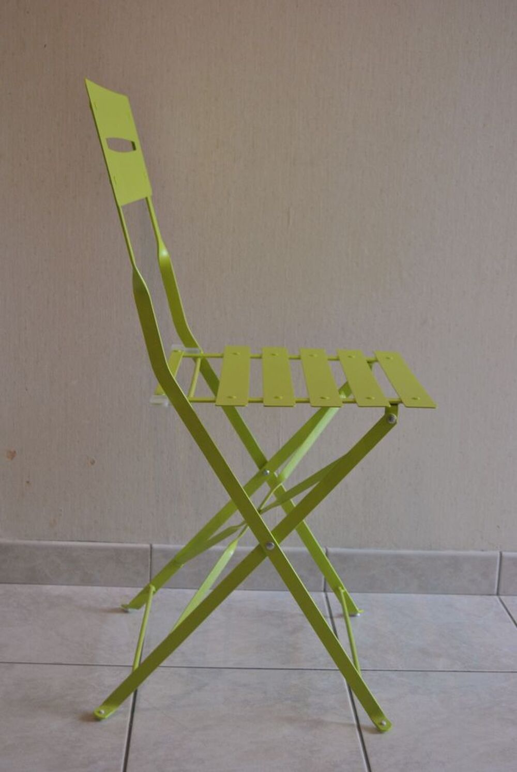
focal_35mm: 52
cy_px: 386
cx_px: 258
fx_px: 1128
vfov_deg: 37.8
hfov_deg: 25.8
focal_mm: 35
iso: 400
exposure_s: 1/40
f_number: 4.5
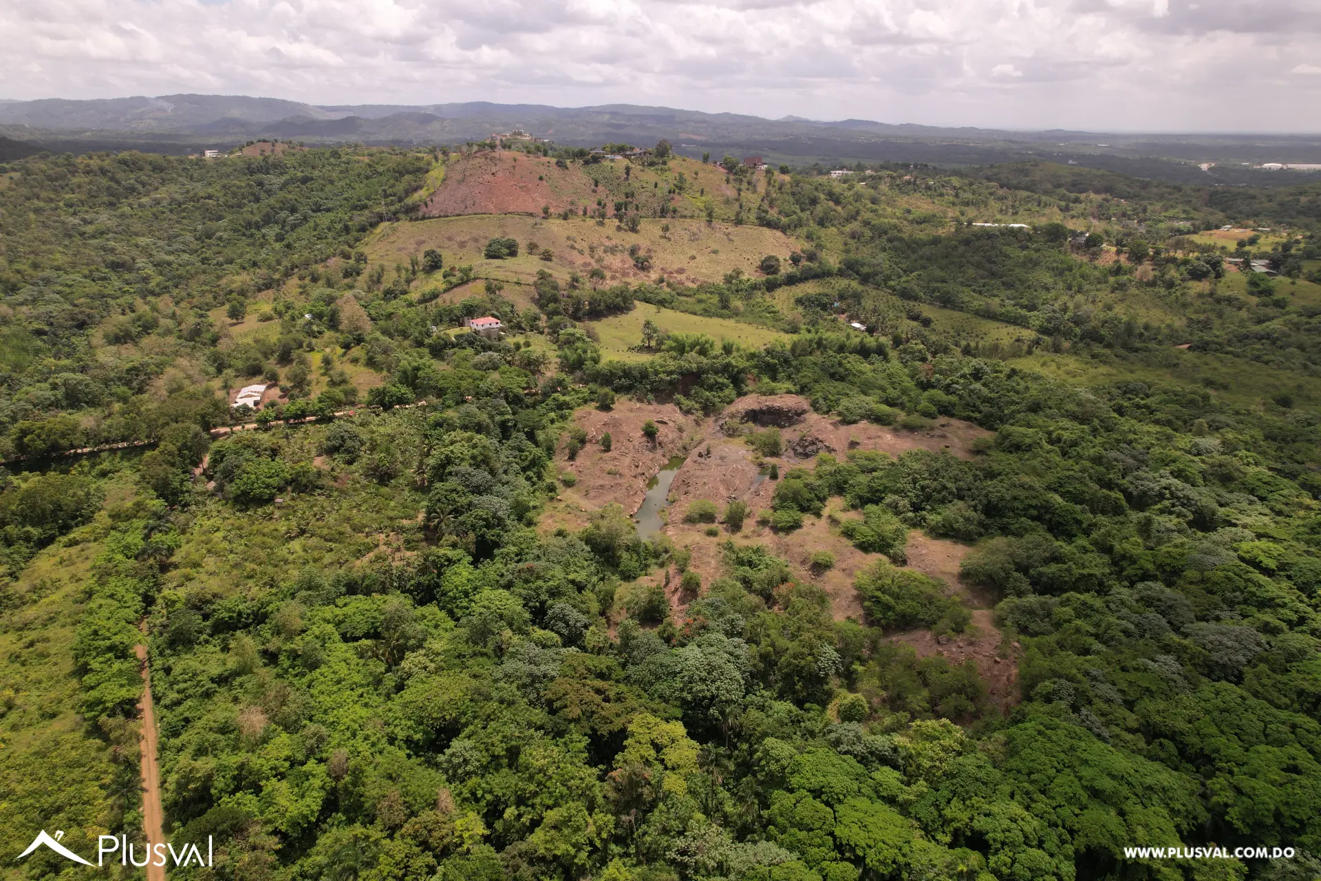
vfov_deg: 57.2
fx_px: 807
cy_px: 440
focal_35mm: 22
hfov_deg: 78.6
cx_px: 660
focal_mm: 8.38
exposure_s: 1/50
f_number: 2.8
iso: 100
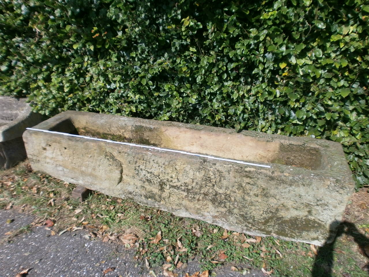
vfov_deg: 51.4
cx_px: 184
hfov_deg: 65.3
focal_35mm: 27
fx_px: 288
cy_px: 138
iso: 100
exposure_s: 1/125
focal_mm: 4.8
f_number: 10
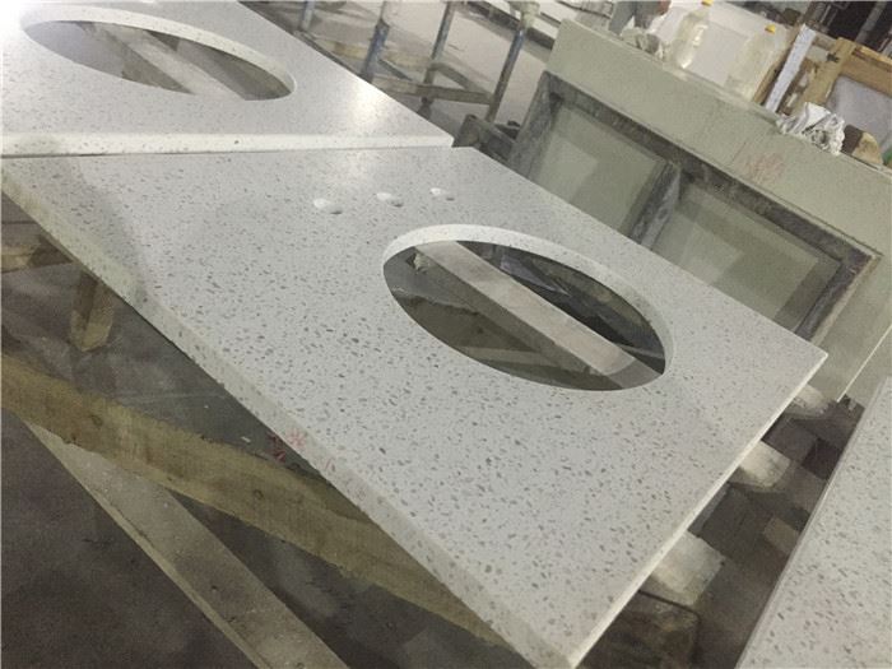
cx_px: 446
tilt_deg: -28.3
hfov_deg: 61.7
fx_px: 747
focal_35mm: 29
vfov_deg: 48.2
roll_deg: -23.1
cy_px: 334
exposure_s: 1/33
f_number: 2.2
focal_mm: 4.15
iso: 320
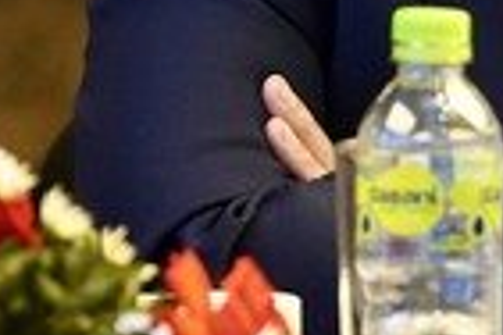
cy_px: -171
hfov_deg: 2.0
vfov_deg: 1.3
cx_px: 703
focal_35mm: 1019
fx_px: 14237
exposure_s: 1/200
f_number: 4
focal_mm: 200
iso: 3200
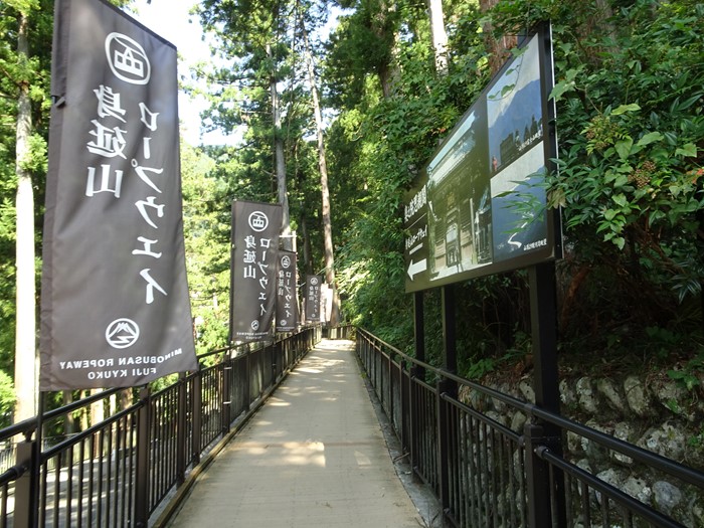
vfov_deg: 56.8
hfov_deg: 71.6
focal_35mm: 24
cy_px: 264
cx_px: 352
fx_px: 488
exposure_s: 1/80
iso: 80
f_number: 3.5
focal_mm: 4.16
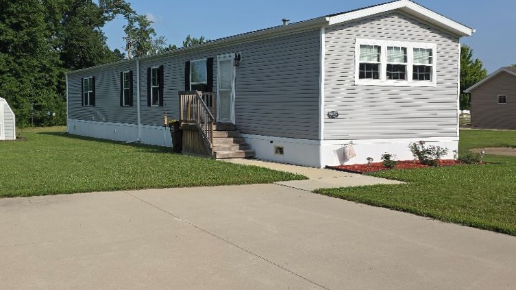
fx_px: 465
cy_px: 93
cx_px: 225
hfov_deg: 57.9
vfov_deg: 34.2
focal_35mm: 34
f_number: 1.7
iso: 12
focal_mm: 6.3
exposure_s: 1/1208
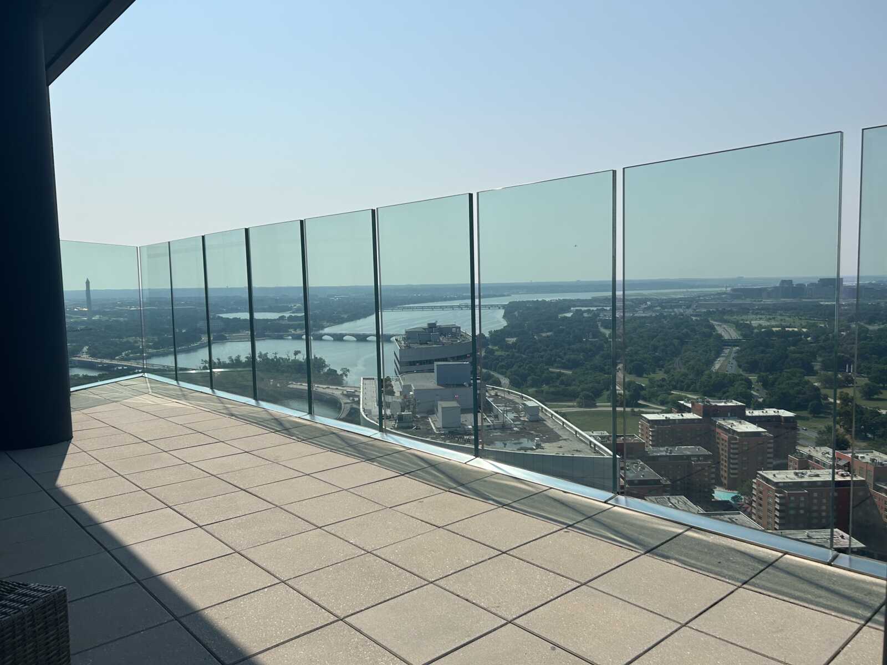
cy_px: 332
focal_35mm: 26
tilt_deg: -5.0
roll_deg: +1.7
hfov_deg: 67.3
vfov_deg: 53.1
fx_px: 666
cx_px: 444
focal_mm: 5.7
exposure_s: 1/11364
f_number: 1.5
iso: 50
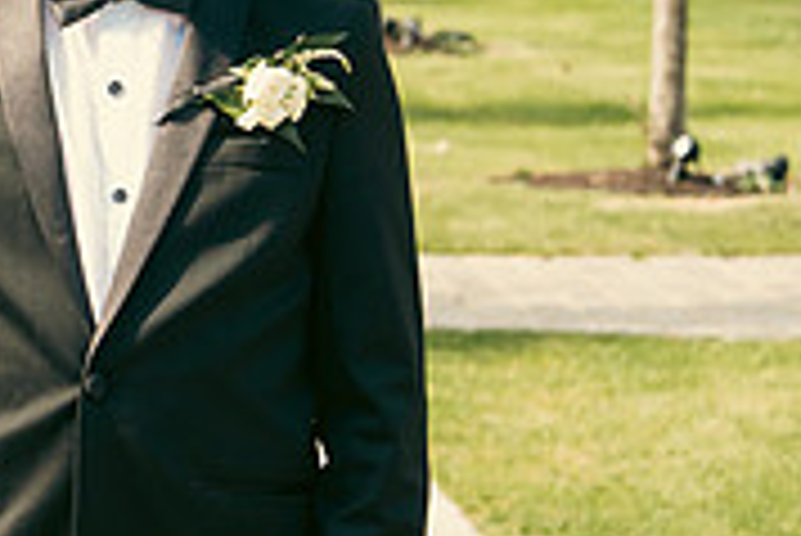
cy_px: 65
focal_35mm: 221
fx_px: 4921
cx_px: -414
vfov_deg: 6.2
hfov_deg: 9.1
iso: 400
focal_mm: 68
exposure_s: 1/500
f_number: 5
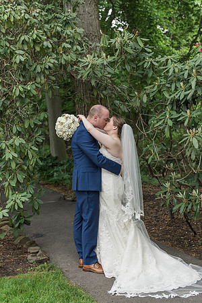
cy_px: 152
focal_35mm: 56
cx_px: 101
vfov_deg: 35.6
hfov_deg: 24.2
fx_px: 471
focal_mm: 56
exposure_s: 1/400
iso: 800
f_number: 3.5
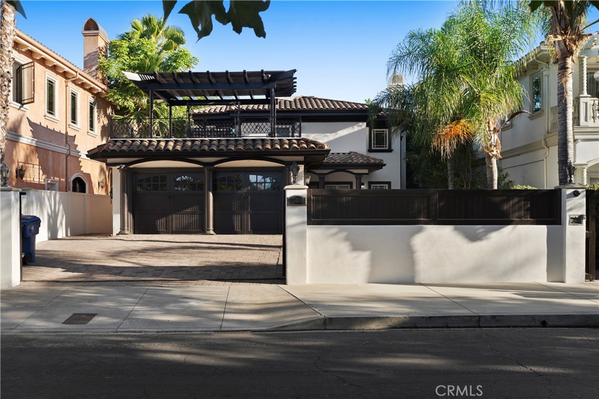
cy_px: 200
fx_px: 582
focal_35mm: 35
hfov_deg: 54.4
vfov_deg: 37.9
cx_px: 300
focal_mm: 35
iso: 80
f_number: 8
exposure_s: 1/30
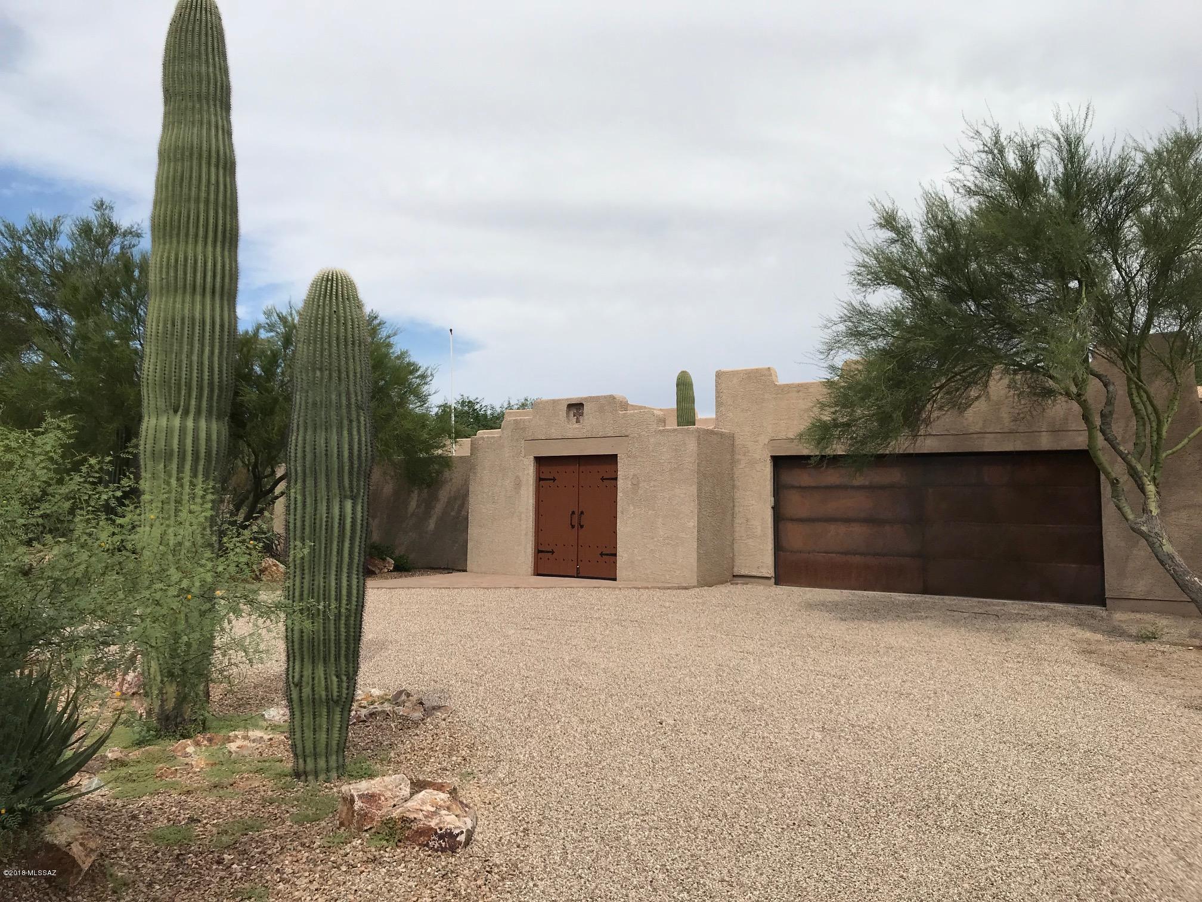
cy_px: 451
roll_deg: -1.1
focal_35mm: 28
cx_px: 601
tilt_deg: +4.4
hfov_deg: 63.4
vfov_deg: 49.7
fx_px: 972
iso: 20
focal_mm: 3.99
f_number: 1.8
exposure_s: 1/4367
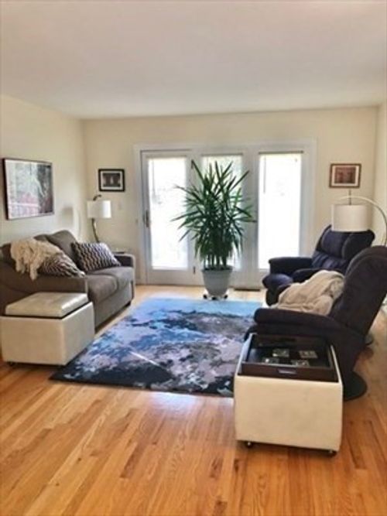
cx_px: 194
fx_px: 418
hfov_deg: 49.7
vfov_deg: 63.5
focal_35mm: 28
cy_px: 258
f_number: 1.8
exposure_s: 1/24
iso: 40
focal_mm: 3.99
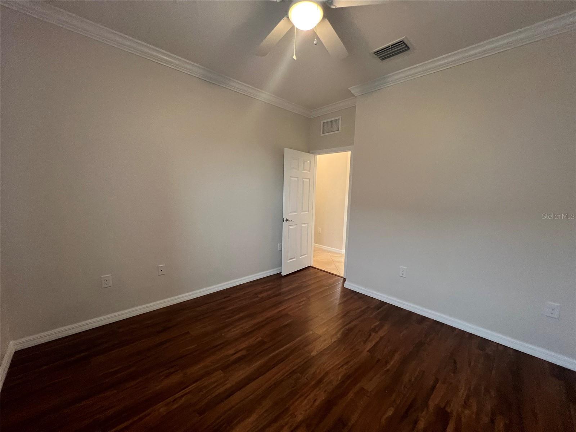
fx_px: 216
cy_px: 216
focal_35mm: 13
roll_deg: -3.0
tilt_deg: -5.3
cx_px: 288
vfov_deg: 89.9
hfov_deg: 106.2
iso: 250
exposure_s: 1/60
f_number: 1.8
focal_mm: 1.57
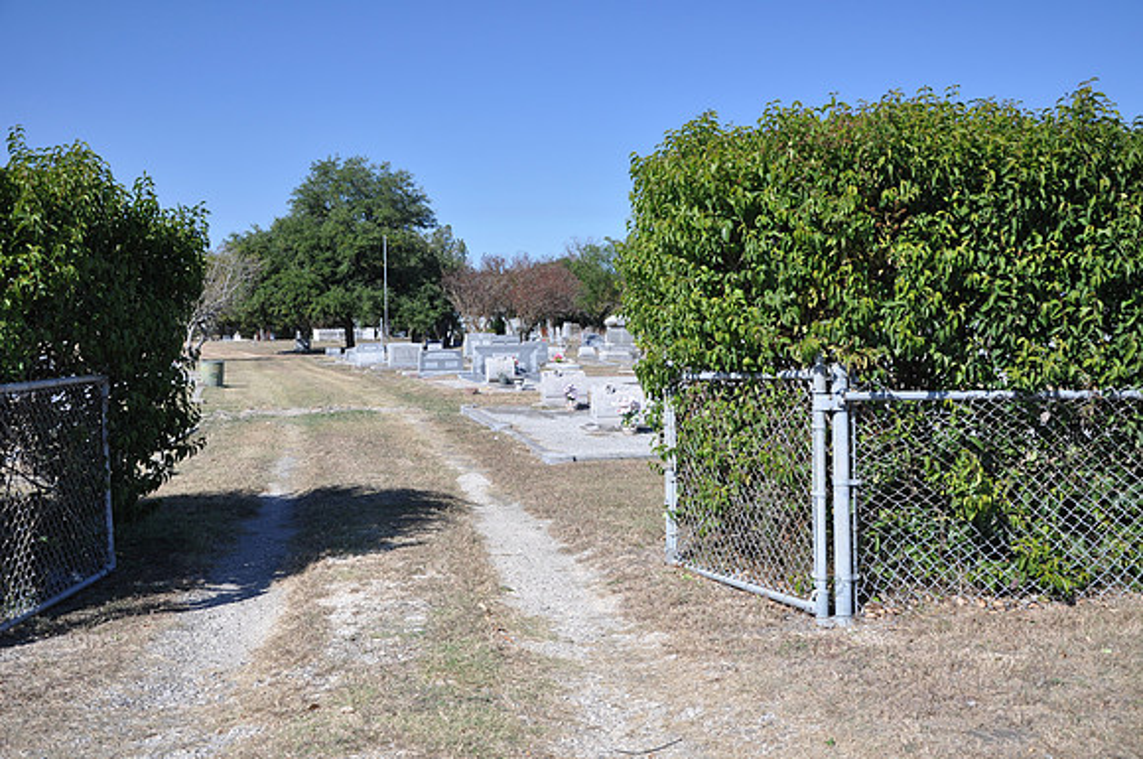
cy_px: 380
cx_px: 572
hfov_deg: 49.6
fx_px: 1237
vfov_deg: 34.1
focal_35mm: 39
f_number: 7.1
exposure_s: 1/200
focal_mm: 26
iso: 200
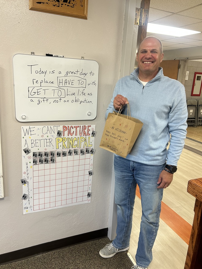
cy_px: 132
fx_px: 210
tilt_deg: -14.8
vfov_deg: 65.3
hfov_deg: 51.4
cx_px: 102
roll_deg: -4.6
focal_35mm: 27
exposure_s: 1/120
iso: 125
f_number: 1.5
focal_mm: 5.7
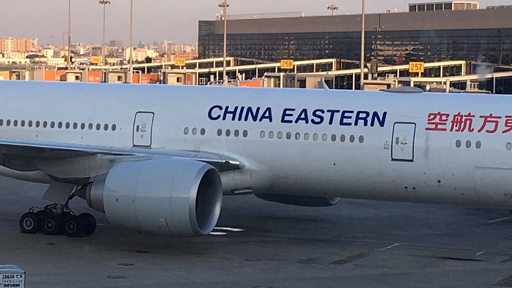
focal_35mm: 75
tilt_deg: -2.3
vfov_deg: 16.1
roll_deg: -2.0
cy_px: 103
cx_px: 175
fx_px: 1018
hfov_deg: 28.1
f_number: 2.2
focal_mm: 4.15
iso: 25
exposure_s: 1/125
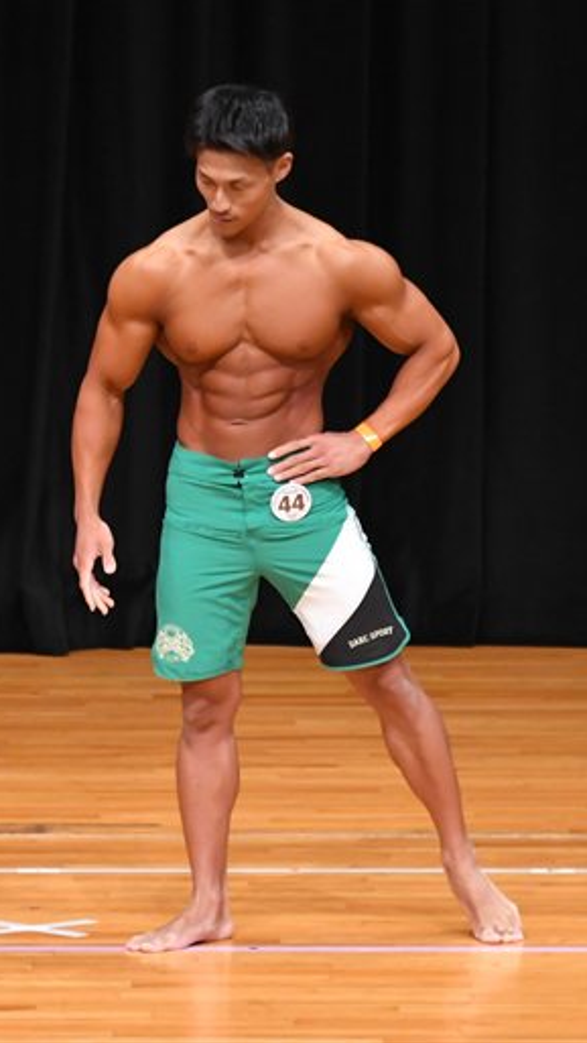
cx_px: -5
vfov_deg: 5.1
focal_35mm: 427
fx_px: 11802
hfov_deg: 2.8
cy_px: 520
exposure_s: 1/400
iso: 4000
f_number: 5.6
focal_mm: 180
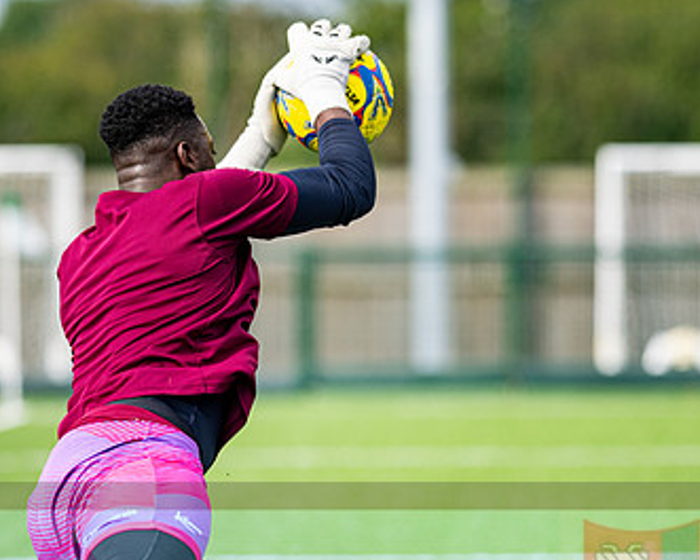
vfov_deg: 4.9
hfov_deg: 6.2
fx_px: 6507
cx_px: 341
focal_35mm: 314
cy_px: 340
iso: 200
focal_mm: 135
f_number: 1.8
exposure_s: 1/3200
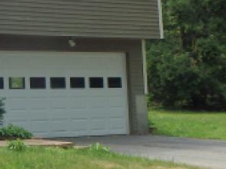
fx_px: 646
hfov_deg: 18.1
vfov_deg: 14.8
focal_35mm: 99
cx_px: -95
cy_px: 11
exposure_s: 1/500
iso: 125
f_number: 4.6
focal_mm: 5.2
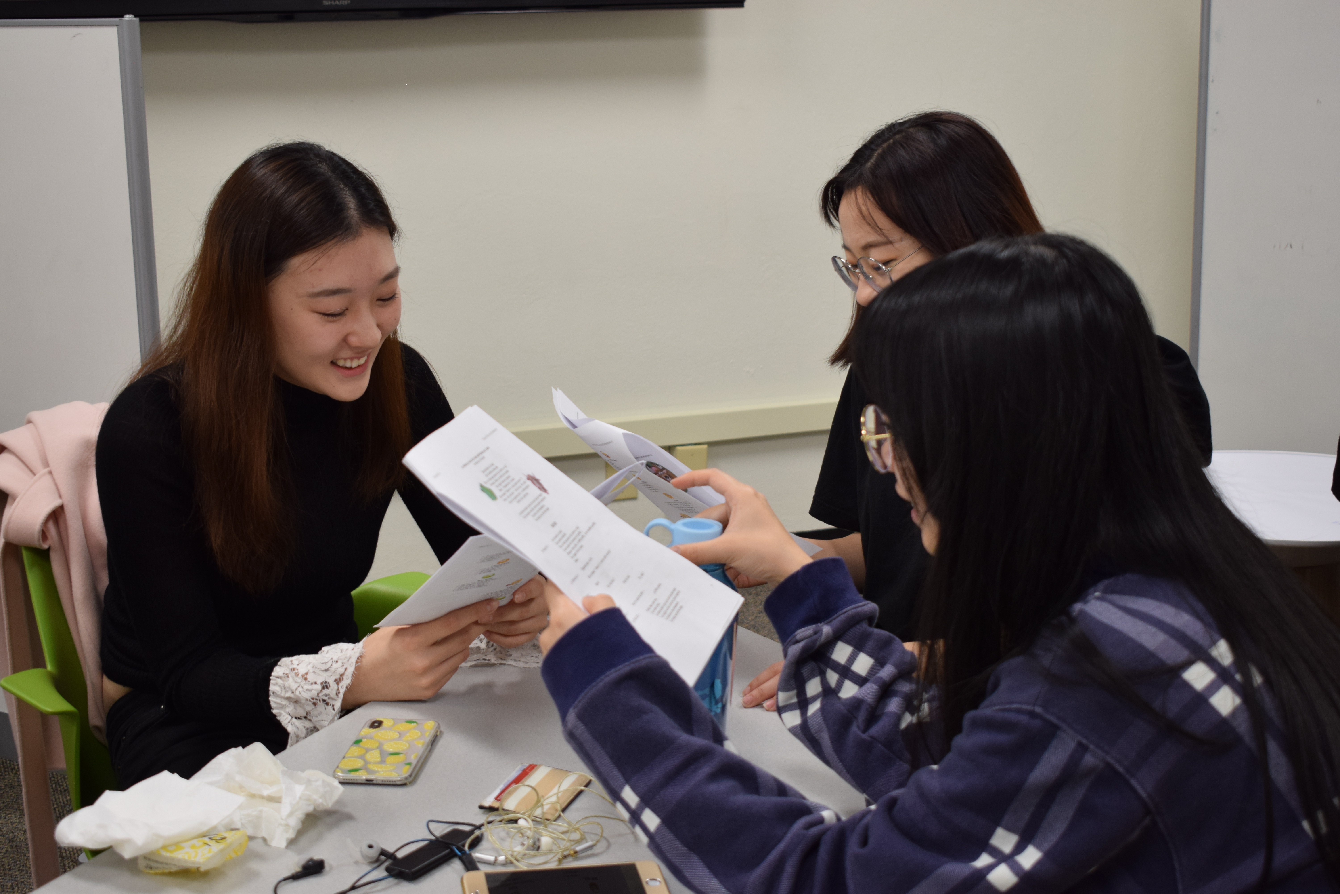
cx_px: 670
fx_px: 1954
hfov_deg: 37.9
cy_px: 447
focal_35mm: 52
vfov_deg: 25.8
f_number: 4.5
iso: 400
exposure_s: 1/30
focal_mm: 35
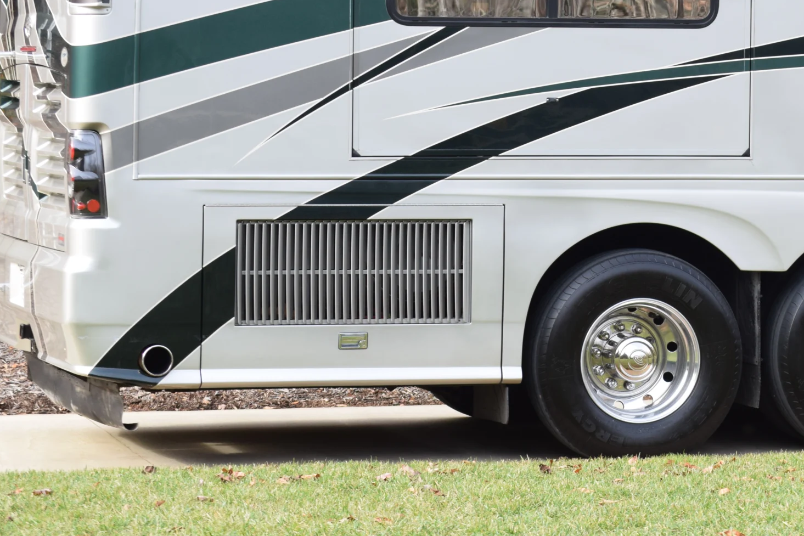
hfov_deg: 11.8
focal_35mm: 173
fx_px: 3864
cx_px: 628
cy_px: 81
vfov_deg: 7.9
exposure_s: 1/250
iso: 400
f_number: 8
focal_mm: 66
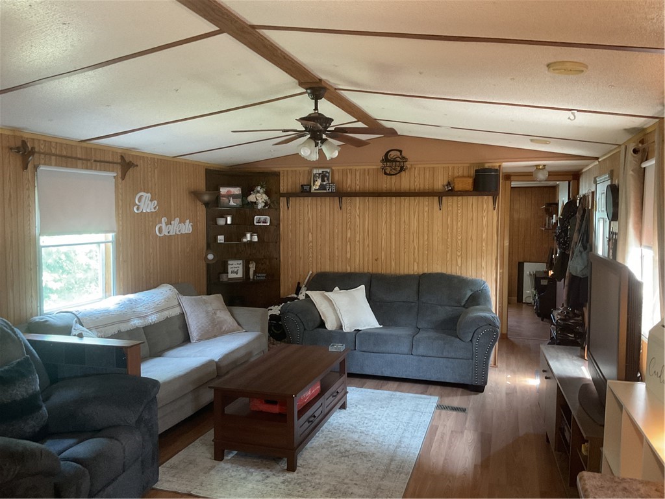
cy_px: 250
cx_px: 332
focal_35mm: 29
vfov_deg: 48.2
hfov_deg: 61.7
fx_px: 557
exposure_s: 1/40
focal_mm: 3
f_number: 1.8
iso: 250
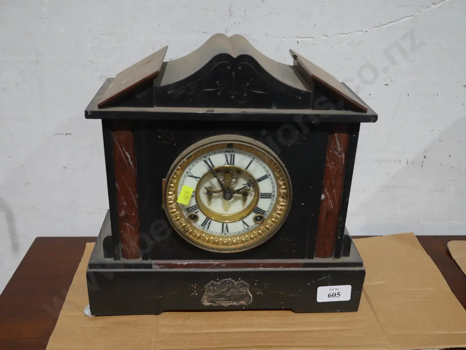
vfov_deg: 37.8
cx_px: 233
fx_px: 512
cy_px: 175
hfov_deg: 49.0
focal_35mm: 38
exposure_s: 1/60
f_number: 4.1
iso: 320
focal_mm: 19
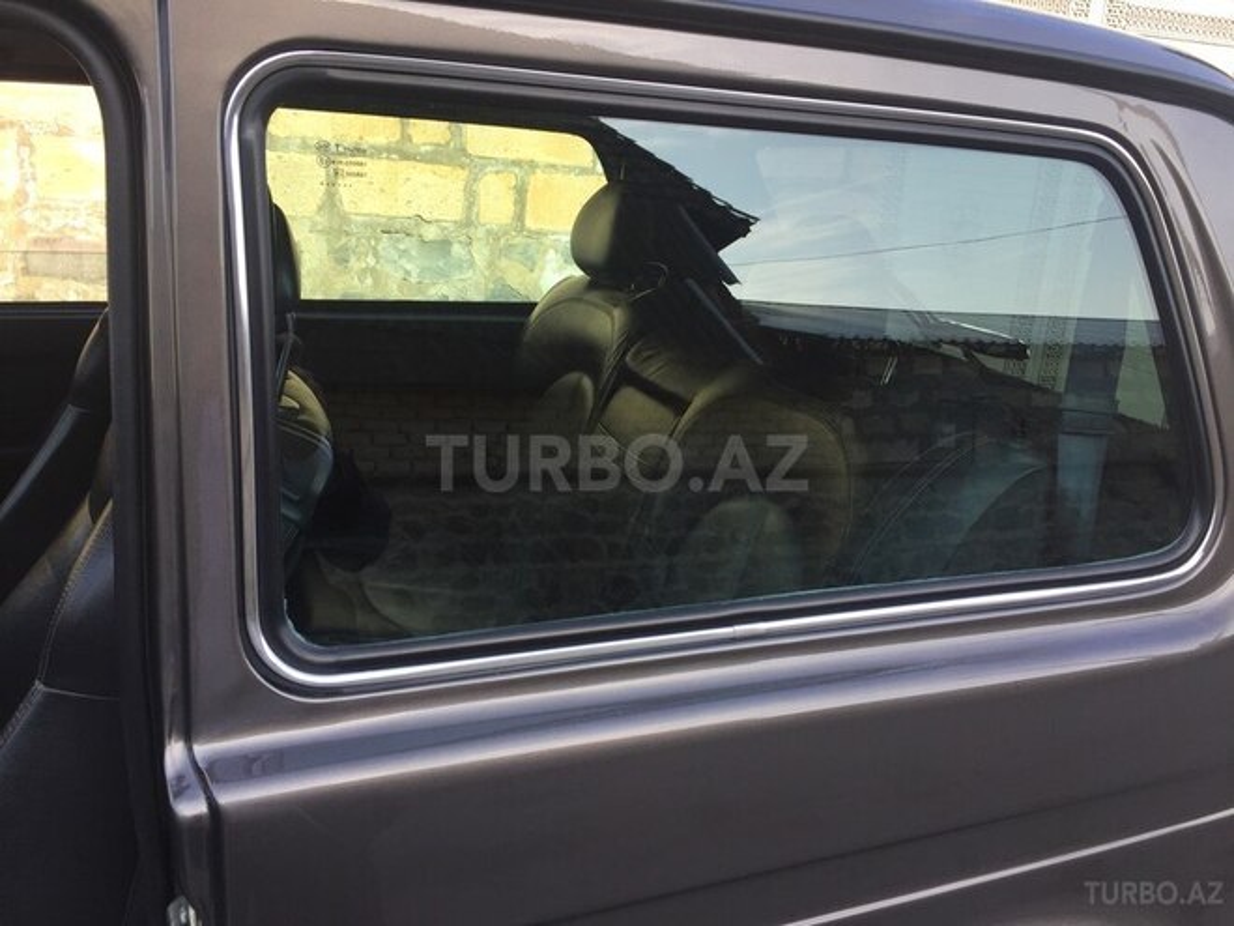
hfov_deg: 61.7
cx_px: 617
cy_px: 463
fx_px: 1034
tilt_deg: -15.6
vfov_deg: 48.2
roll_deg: -4.3
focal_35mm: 29
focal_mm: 4.15
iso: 32
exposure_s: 1/324
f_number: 2.2
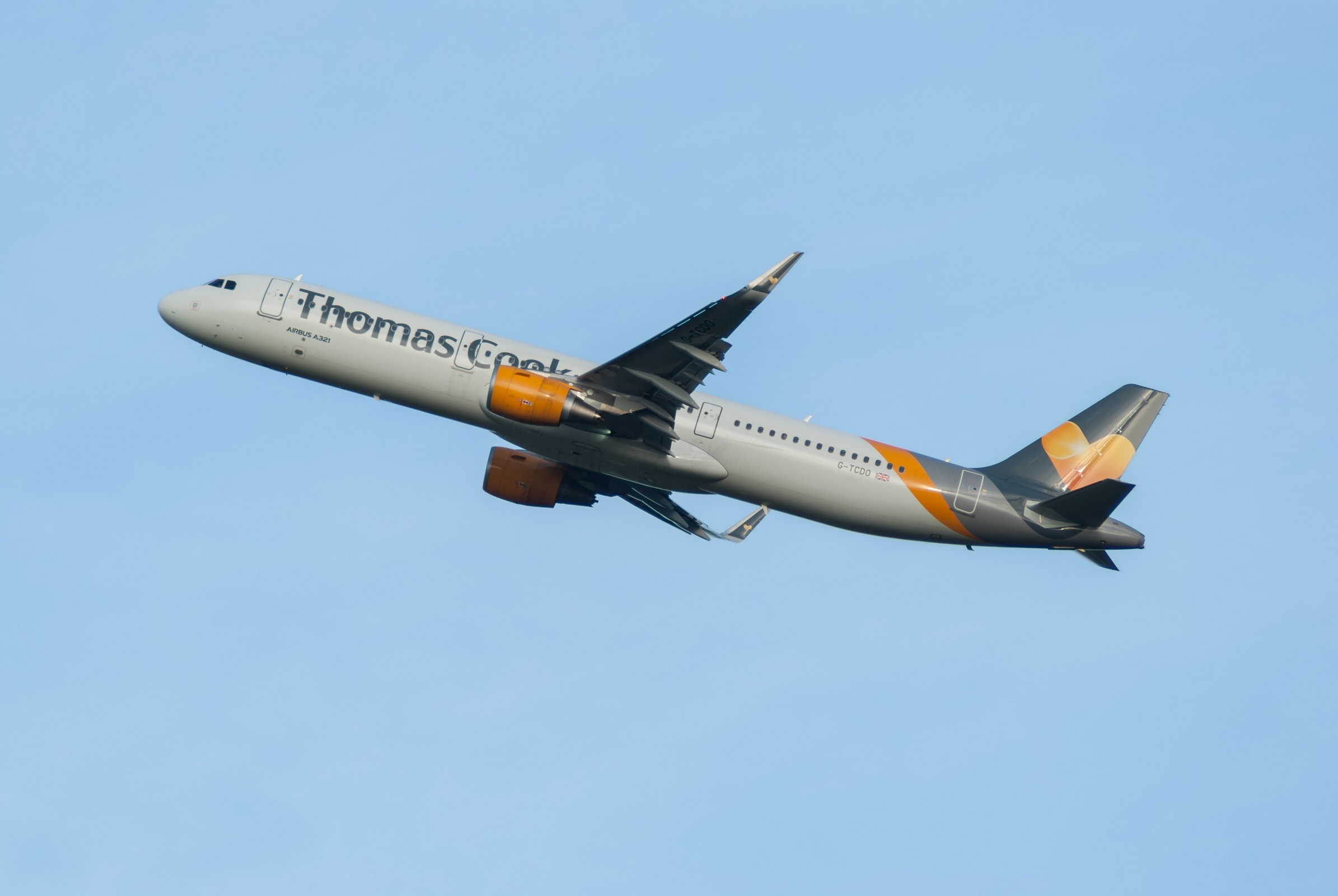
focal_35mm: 345
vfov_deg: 4.0
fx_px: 12838
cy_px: 448
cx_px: 669
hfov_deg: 6.0
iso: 100
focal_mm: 230
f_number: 6.3
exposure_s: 1/320
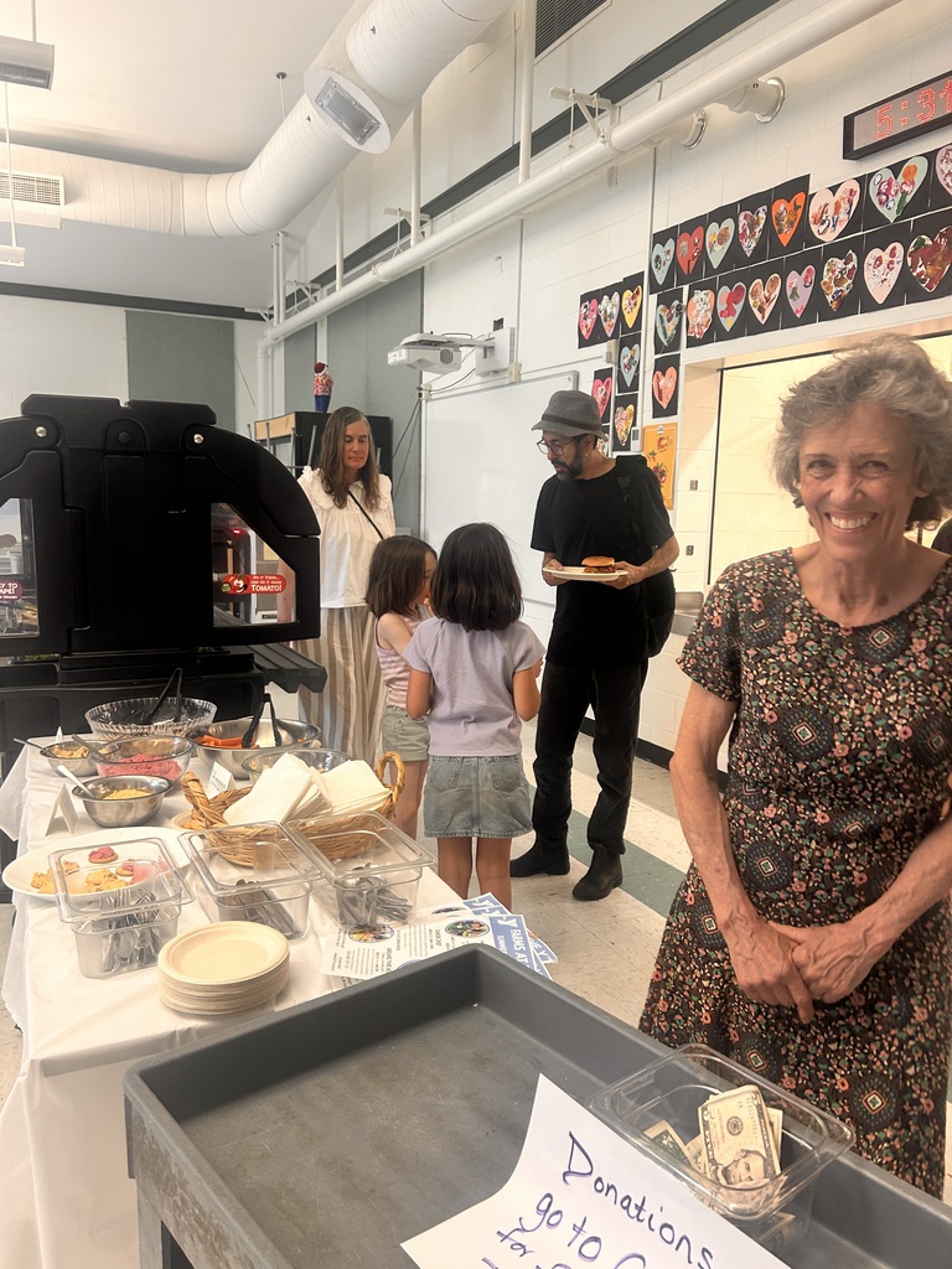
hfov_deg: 53.1
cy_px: 634
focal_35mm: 26
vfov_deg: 67.3
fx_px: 953
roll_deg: -2.1
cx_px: 476
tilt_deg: -8.5
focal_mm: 5.7
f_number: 1.5
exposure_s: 1/60
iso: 125
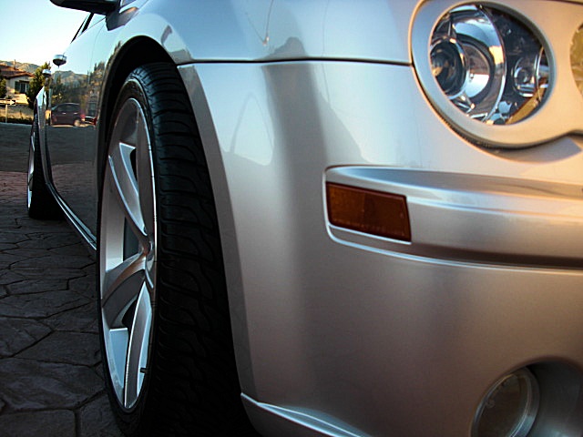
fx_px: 606
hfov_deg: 51.4
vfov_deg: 39.7
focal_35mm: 36
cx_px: 292
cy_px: 218
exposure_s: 1/125
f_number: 2.8
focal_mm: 6.3
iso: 50
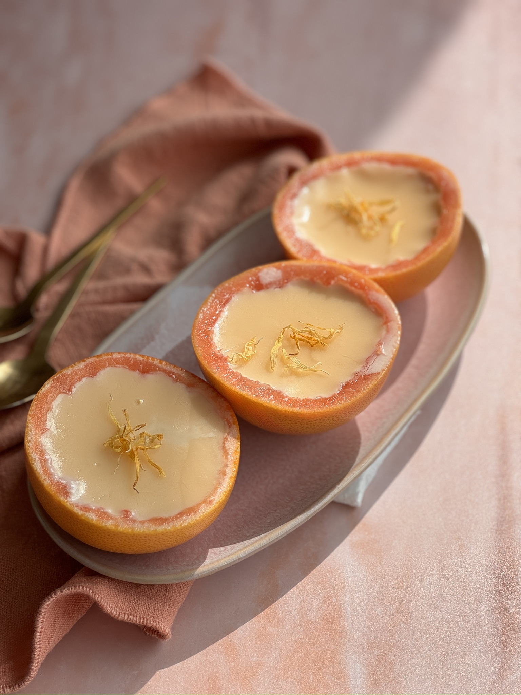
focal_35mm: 77
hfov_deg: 19.1
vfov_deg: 25.3
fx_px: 1545
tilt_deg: -50.1
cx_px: 260
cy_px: 348
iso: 25
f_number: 2.8
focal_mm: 9
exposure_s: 1/367
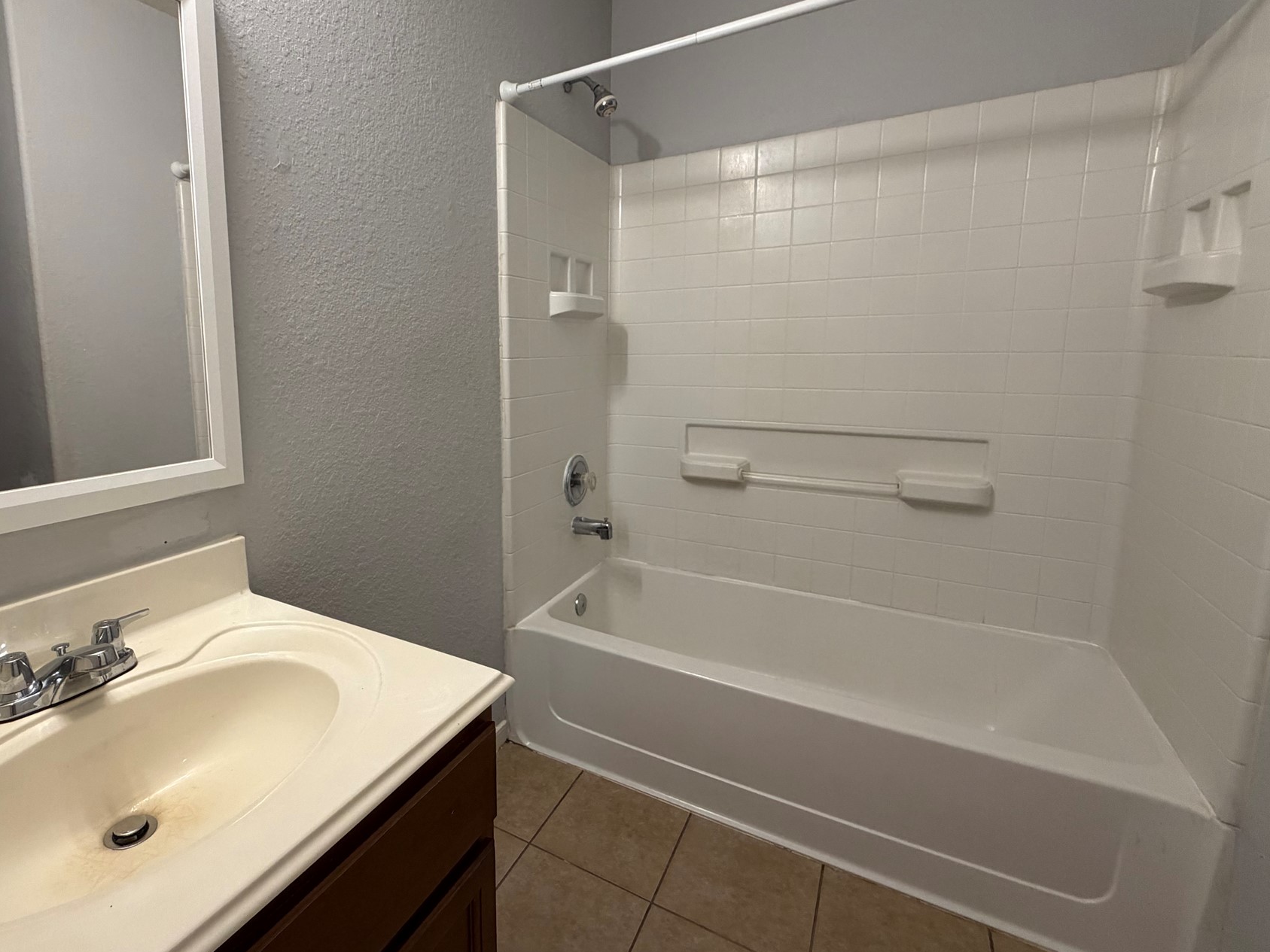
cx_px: 517
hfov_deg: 90.0
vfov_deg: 74.6
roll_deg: +0.9
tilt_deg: -8.2
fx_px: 624
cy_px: 433
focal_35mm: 17
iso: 320
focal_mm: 2.22
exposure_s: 1/120
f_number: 2.2
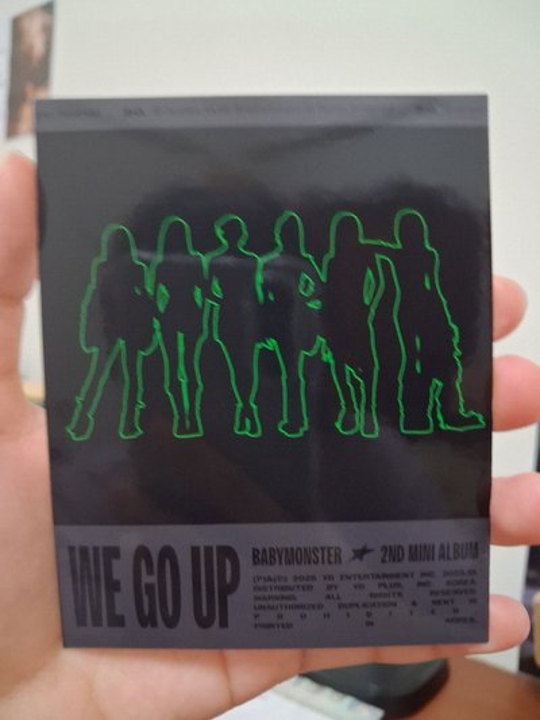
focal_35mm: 27
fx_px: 561
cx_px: 270
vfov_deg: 65.3
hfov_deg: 51.4
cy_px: 360
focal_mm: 4
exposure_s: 1/24
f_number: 1.8
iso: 800
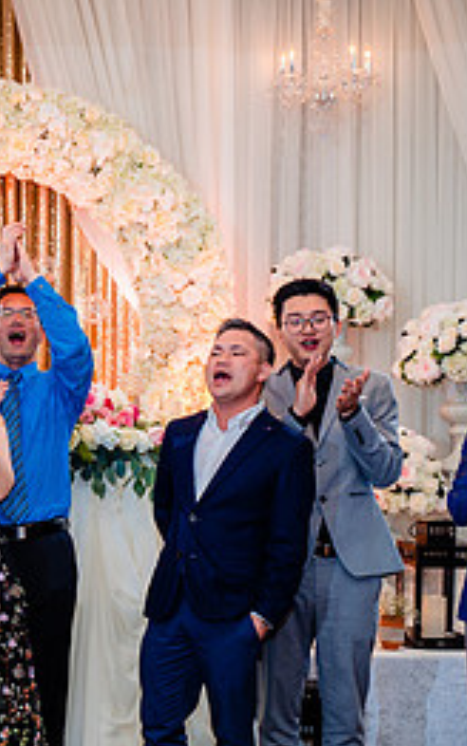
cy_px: 457
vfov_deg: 29.3
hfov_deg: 17.5
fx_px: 1424
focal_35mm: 70
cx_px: -134
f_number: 3.5
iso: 640
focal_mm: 31
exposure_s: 1/160
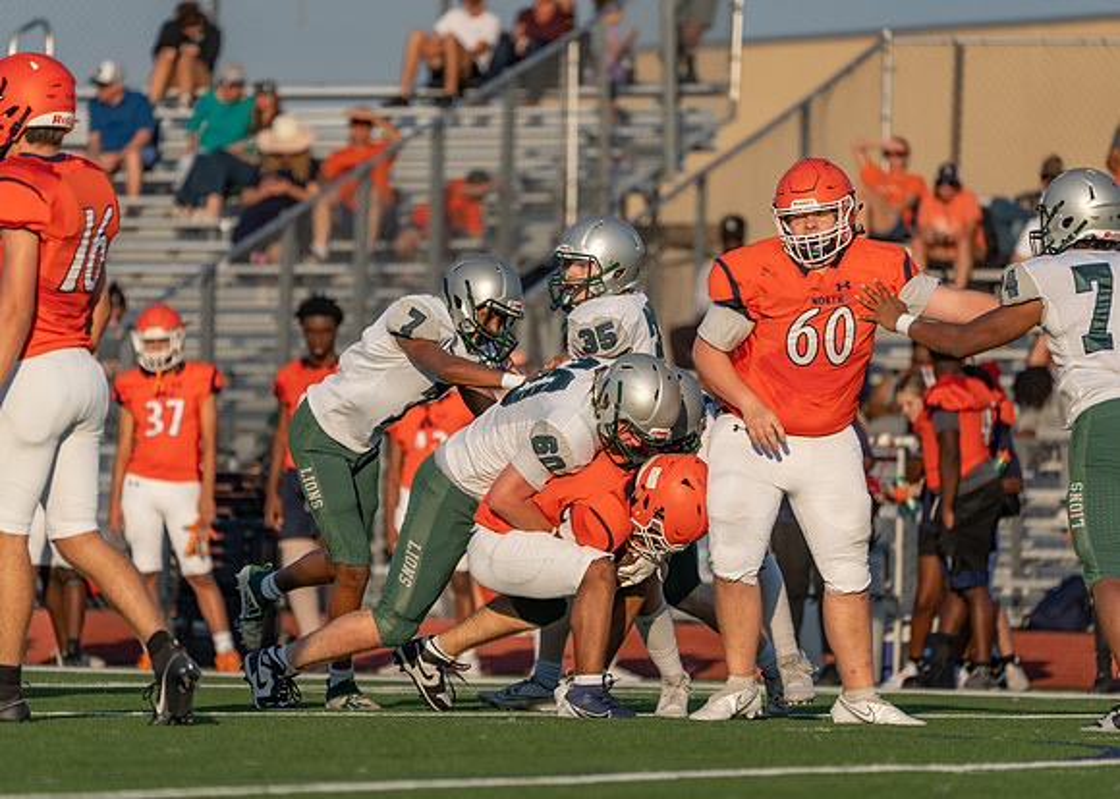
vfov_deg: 3.7
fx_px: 12429
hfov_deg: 5.2
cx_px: 560
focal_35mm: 391
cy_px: 400
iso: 250
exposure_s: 1/1250
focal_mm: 373
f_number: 5.6
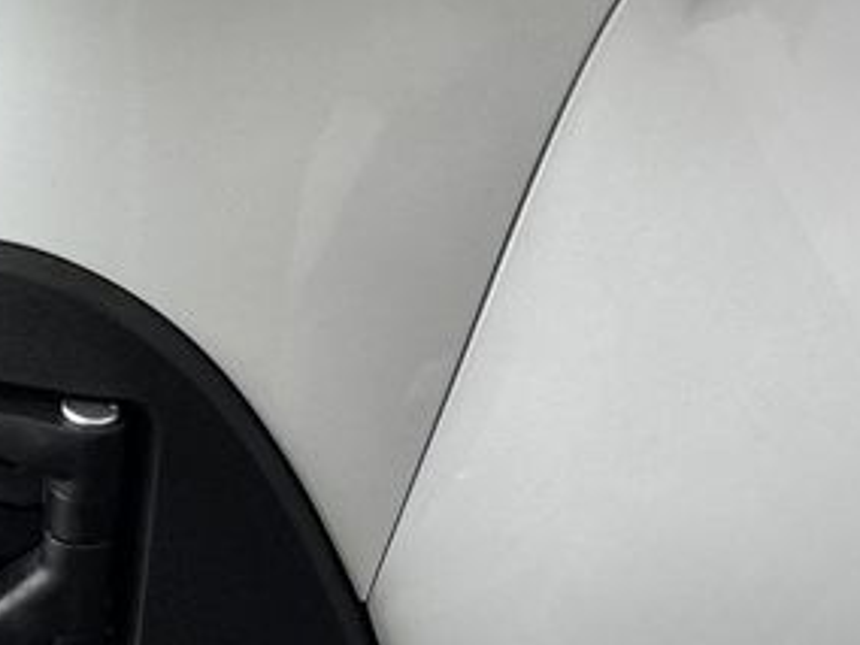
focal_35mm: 110
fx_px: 2733
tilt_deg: -32.5
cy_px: -97
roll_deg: +0.3
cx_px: -263
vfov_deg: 13.2
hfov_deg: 16.8
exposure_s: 1/210
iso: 40
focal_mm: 5.96
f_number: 1.6
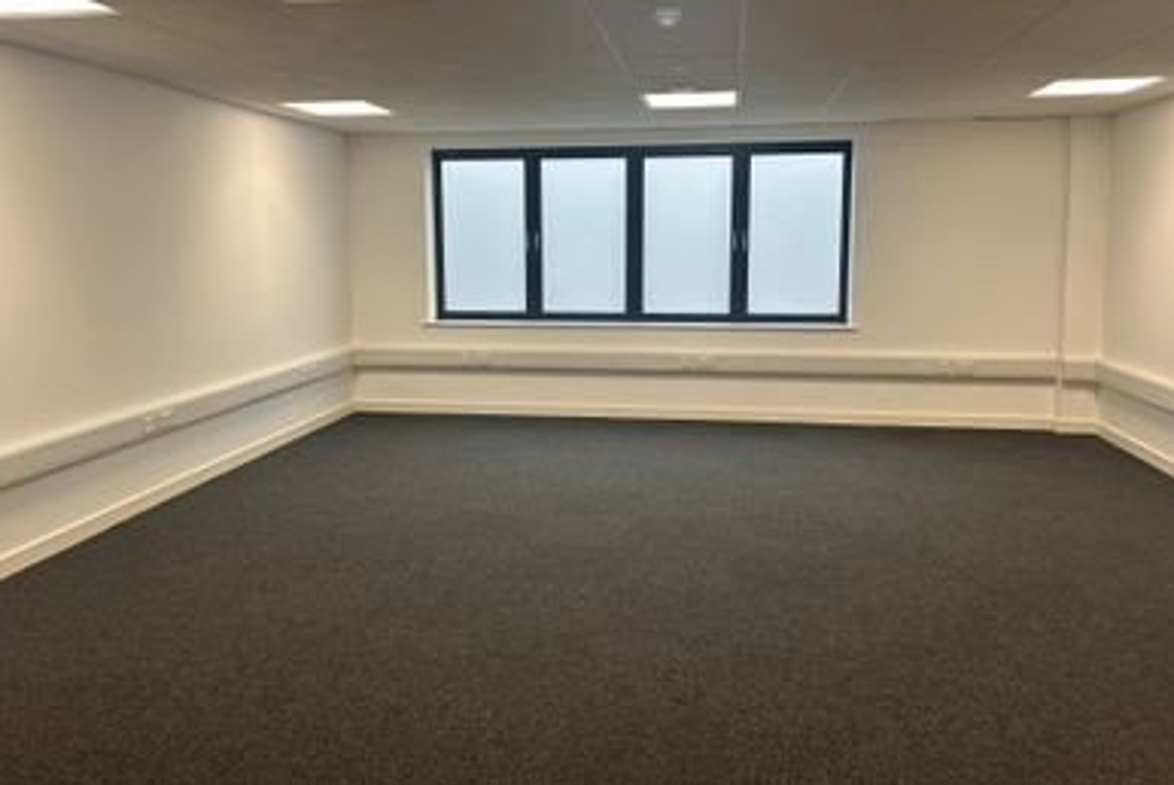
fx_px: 914
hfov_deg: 65.4
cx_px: 584
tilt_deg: -5.8
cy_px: 335
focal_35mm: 28
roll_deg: +0.1
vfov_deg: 46.3
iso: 40
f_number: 1.5
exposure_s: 1/100
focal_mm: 5.7
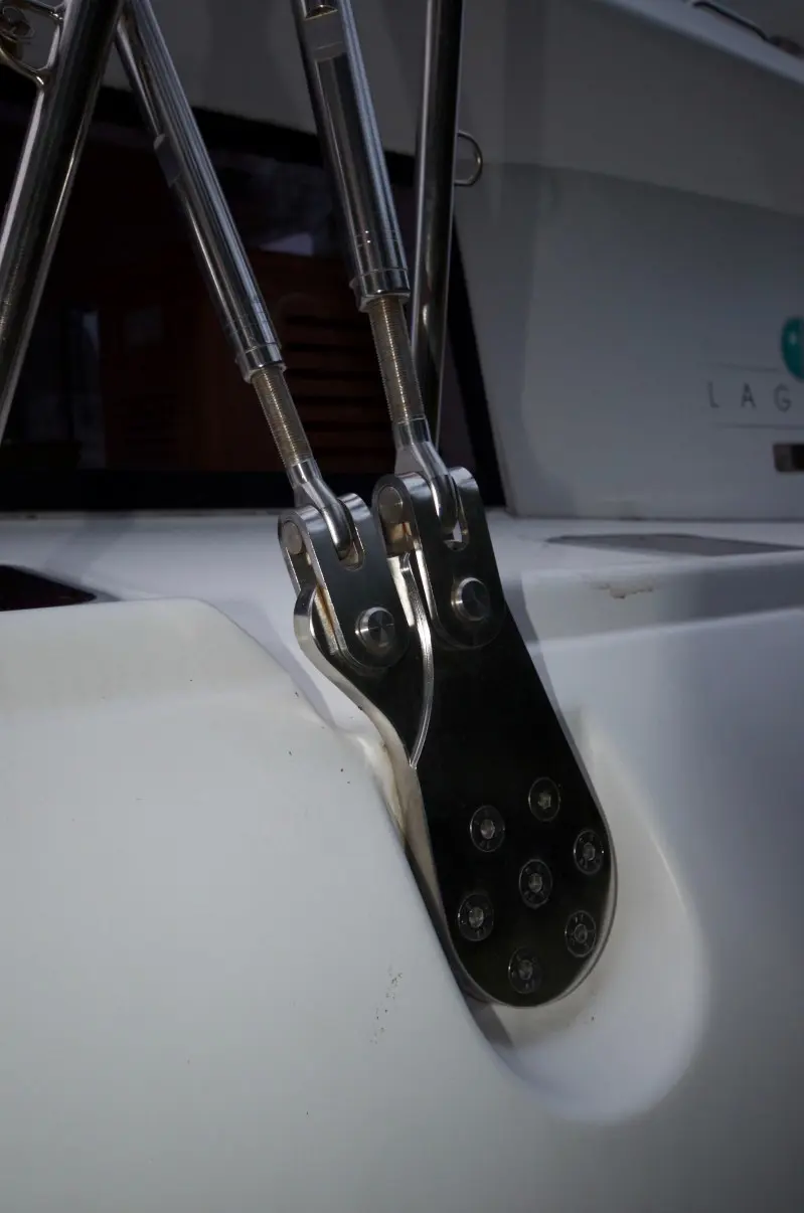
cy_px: 606
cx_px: 402
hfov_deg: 43.4
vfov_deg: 62.0
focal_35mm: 30
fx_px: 1009
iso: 800
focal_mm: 20
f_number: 5.6
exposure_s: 1/60
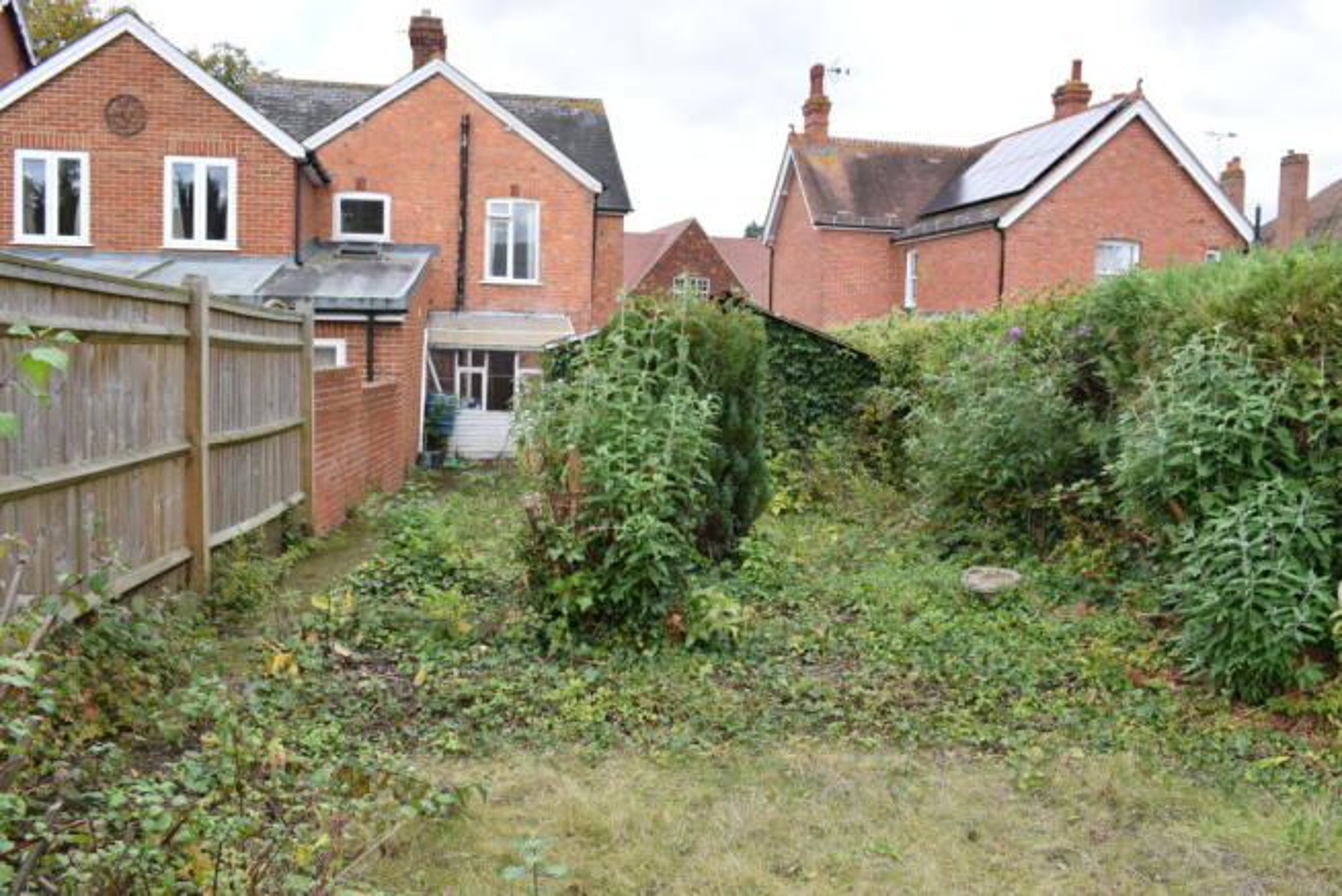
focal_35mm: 32
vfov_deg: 41.8
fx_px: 1175
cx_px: 671
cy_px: 448
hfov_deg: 59.5
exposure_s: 1/400
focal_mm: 21
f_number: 10
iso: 800
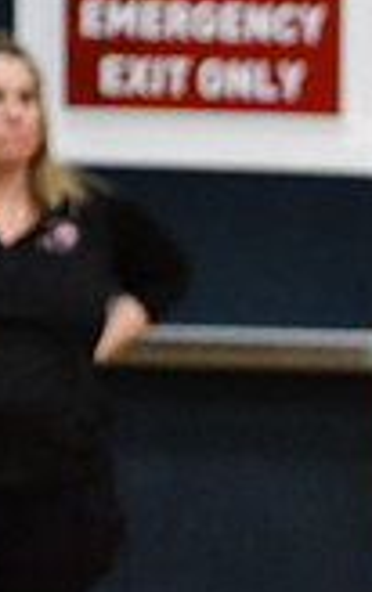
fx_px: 17458
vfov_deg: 1.9
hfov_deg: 1.2
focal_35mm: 1080
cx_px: 993
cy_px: 673
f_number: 3.2
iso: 5000
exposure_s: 1/500
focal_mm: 200
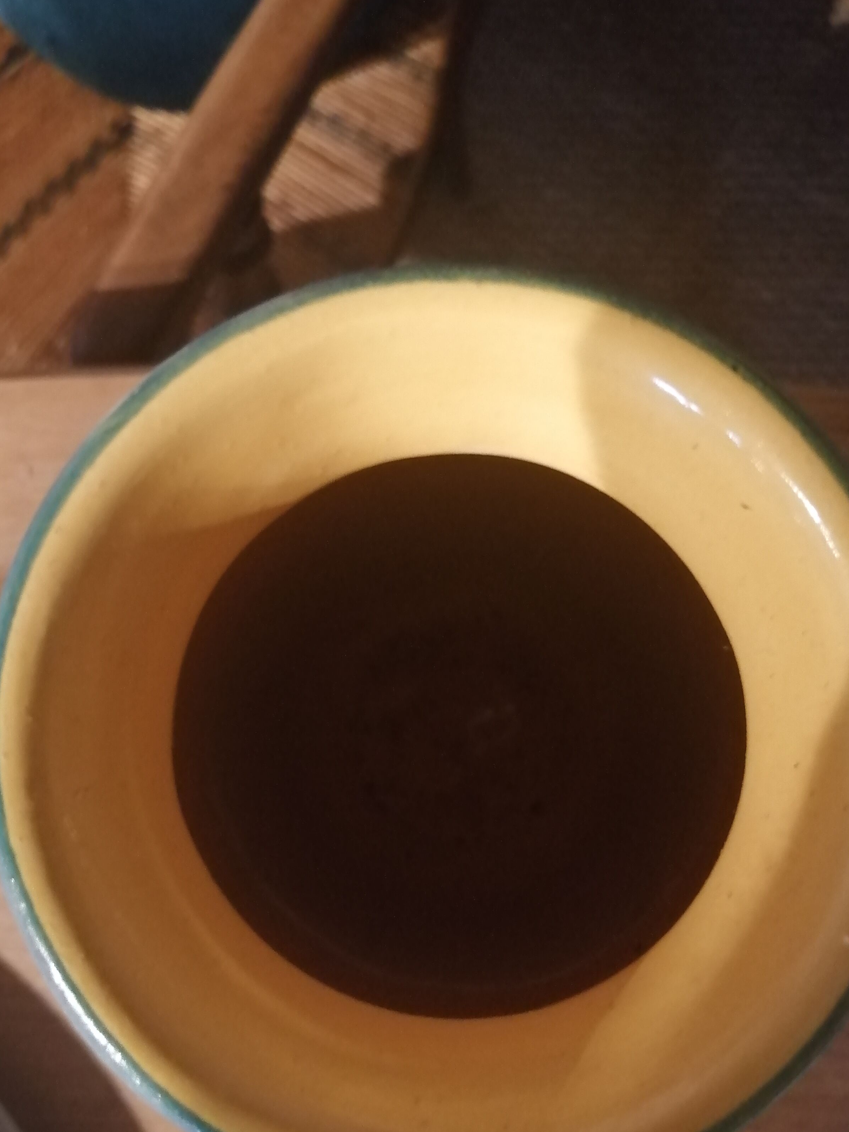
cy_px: 647
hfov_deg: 41.8
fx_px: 1112
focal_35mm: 34
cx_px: 463
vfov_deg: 53.8
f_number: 1.8
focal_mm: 3.6
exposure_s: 1/25
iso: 640
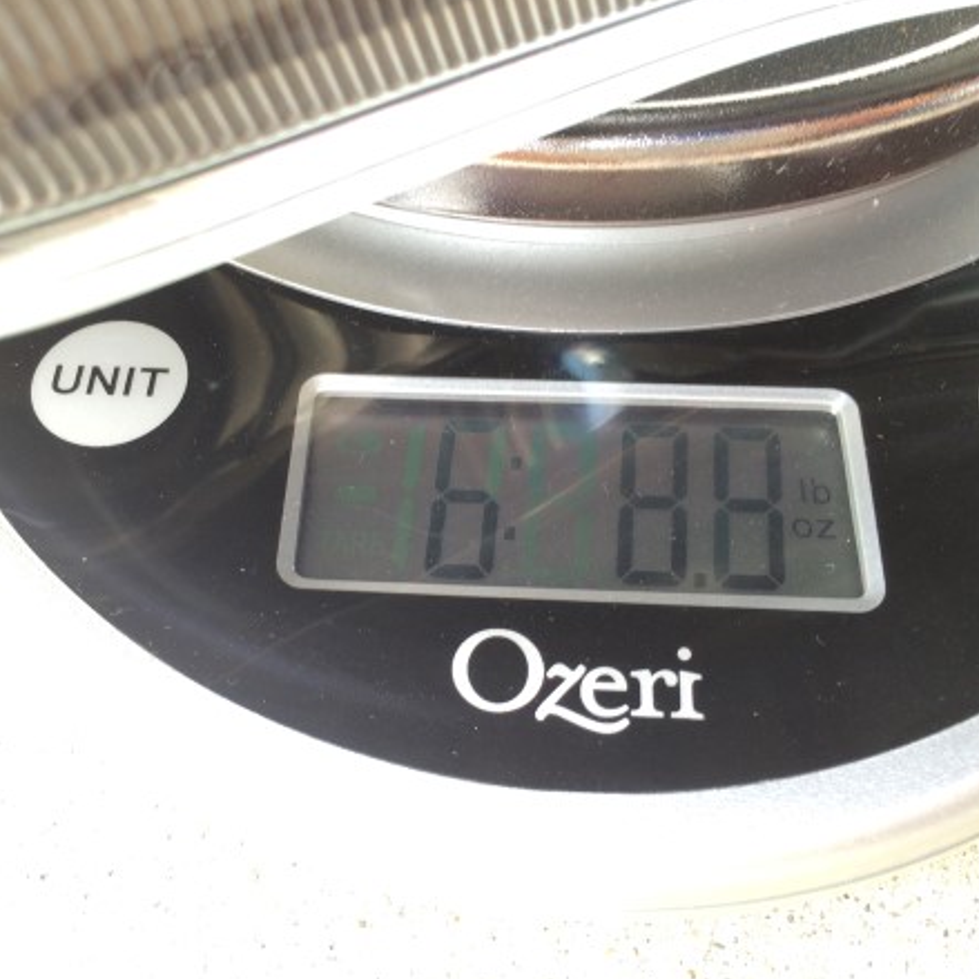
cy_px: 488
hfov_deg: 47.1
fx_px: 1120
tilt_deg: -56.9
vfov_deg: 47.2
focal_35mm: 35
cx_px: 417
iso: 50
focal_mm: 4.15
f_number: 2.2
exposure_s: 1/30
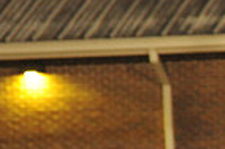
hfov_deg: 2.5
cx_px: 426
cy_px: 203
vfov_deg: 1.7
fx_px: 5095
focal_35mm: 817
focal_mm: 200
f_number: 5
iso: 5000
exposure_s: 1/160
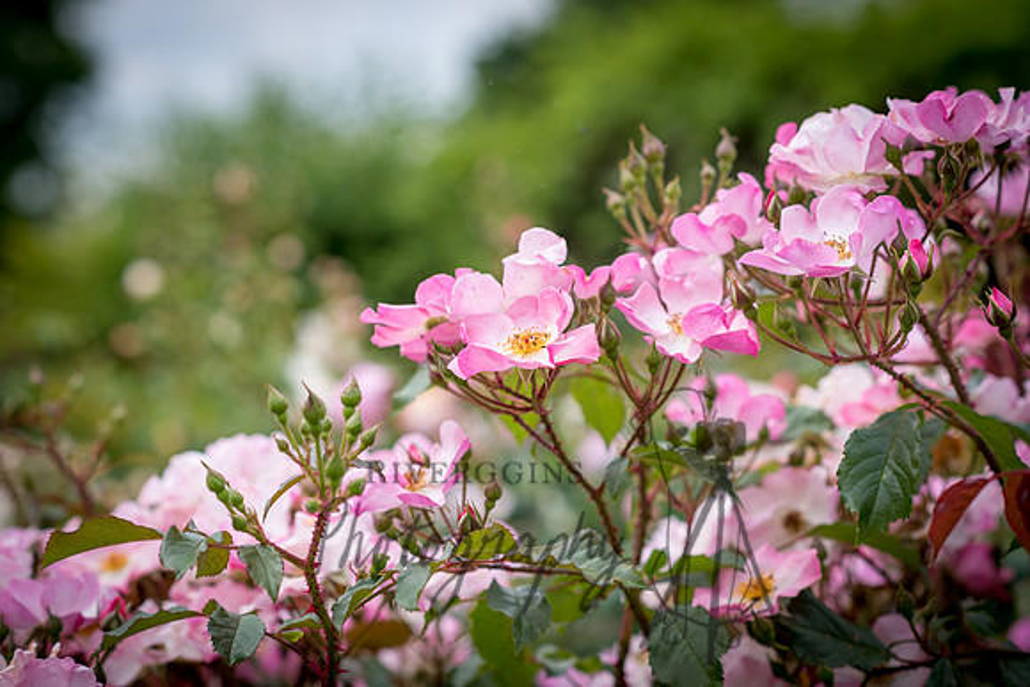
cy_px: 344
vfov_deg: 16.1
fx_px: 2432
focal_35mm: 85
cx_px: 515
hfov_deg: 23.9
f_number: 4
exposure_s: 1/640
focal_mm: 85
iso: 125
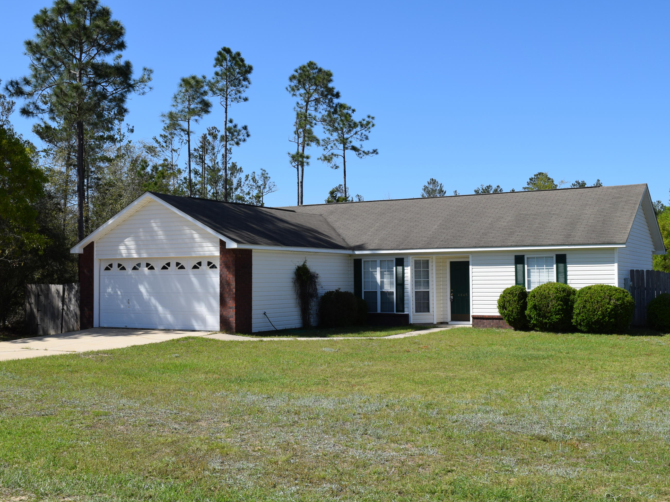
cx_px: 312
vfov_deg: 34.7
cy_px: 254
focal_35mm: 42
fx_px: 804
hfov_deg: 45.2
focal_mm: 25
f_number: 10
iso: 200
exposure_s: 1/400
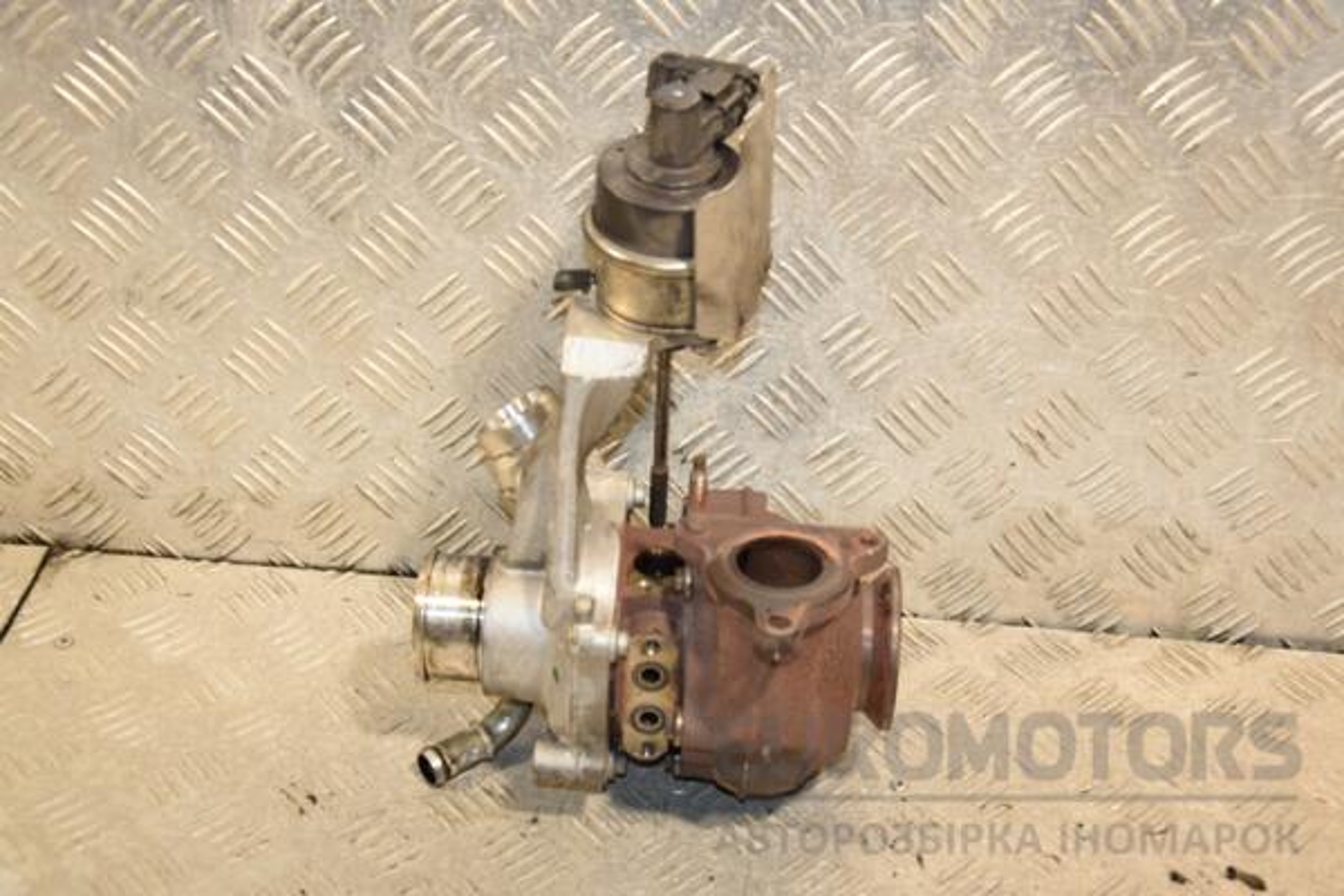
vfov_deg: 25.8
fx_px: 1960
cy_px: 448
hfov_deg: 37.9
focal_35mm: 52
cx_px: 672
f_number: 5
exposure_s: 1/200
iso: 800
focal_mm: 35
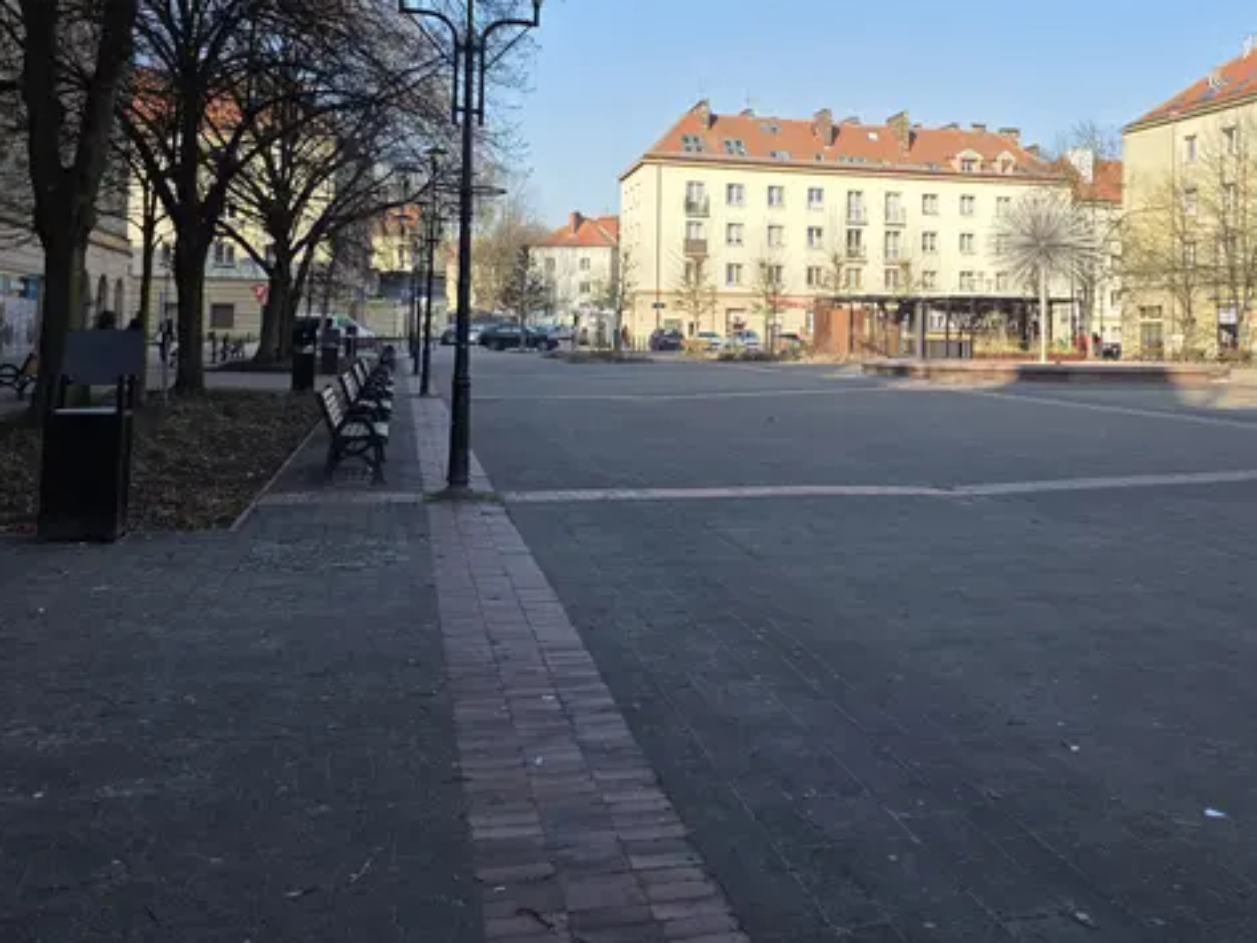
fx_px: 1271
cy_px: 263
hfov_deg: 51.9
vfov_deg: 39.8
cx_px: 803
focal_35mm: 35
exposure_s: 1/2767
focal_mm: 6.3
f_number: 1.7
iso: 80
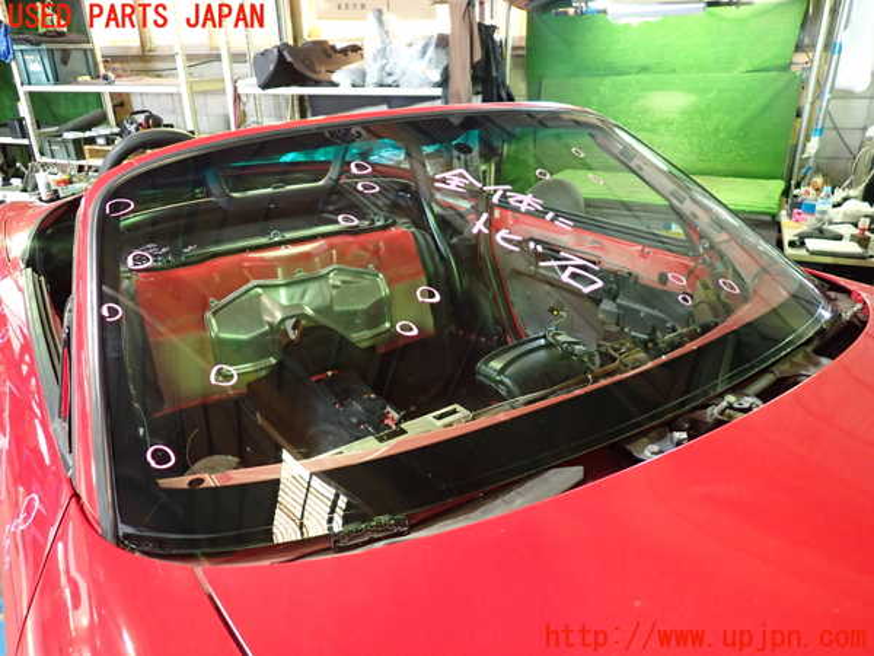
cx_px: 437
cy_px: 328
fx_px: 631
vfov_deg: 54.9
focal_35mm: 25
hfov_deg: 69.4
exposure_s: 1/30
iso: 400
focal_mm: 4.5
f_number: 2
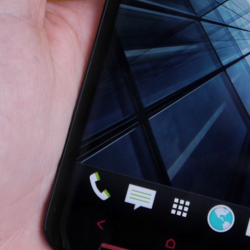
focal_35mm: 168
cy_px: 25
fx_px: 1373
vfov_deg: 10.4
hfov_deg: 10.4
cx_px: 224
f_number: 4.9
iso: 500
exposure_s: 1/125
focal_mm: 29
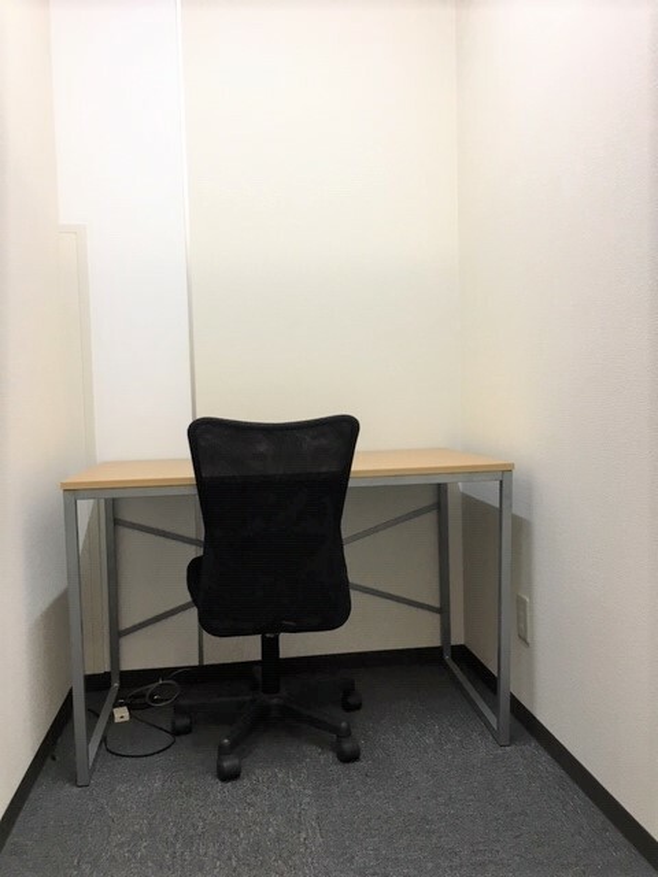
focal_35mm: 29
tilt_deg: -1.8
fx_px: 735
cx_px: 329
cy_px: 438
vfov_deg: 61.7
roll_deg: +0.3
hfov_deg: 48.2
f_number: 2.2
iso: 50
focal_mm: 4.15
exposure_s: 1/30
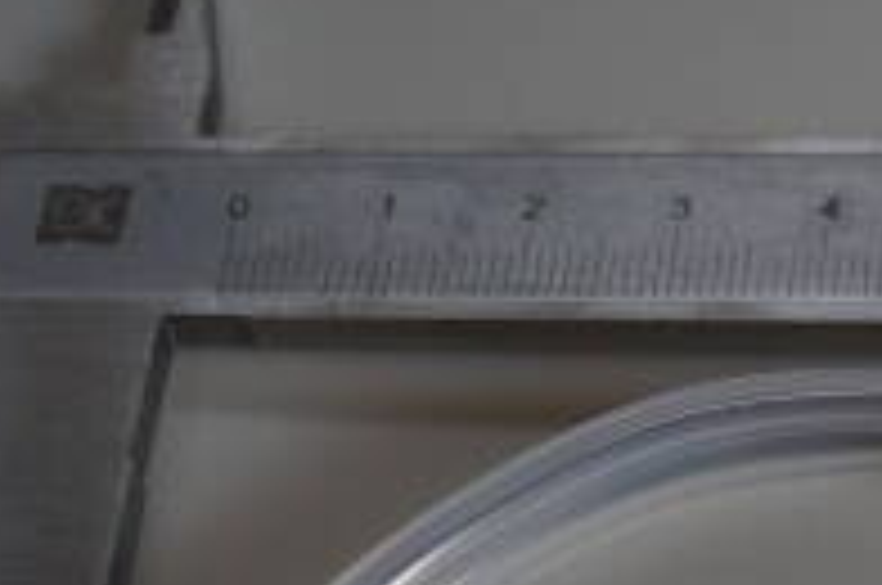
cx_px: 1260
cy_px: 893
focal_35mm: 147
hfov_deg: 13.3
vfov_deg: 9.1
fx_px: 3596
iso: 1000
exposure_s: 1/160
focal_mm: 30
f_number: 4
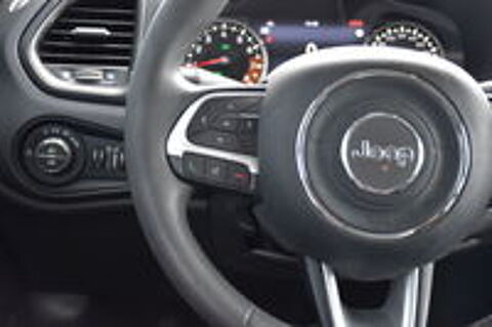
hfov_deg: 35.1
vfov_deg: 23.7
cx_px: 246
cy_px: 164
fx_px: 778
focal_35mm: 57
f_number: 4.2
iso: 1250
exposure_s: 1/60
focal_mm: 38
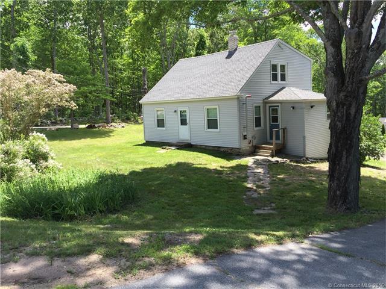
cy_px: 144
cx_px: 193
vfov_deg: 48.2
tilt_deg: -5.5
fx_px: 323
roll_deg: +2.4
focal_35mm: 29
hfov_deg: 61.7
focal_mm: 4.15
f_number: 2.2
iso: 32
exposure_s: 1/628
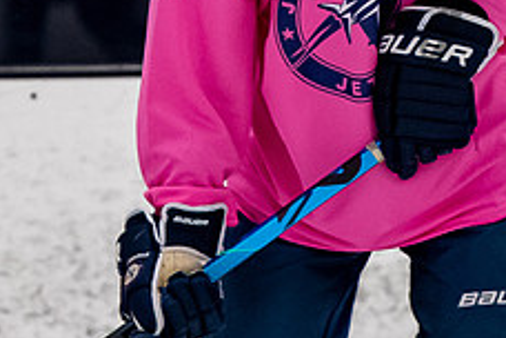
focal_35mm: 1178
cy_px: -228
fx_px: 16556
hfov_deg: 1.8
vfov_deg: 1.2
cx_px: 292
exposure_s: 1/800
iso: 2000
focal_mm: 200
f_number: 3.5
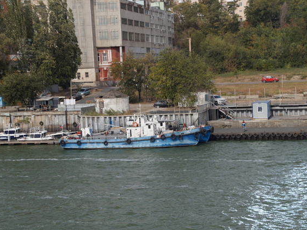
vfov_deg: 20.0
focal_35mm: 74
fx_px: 652
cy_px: 115
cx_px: 163
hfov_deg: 26.5
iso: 100
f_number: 7.1
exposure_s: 1/320
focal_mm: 45
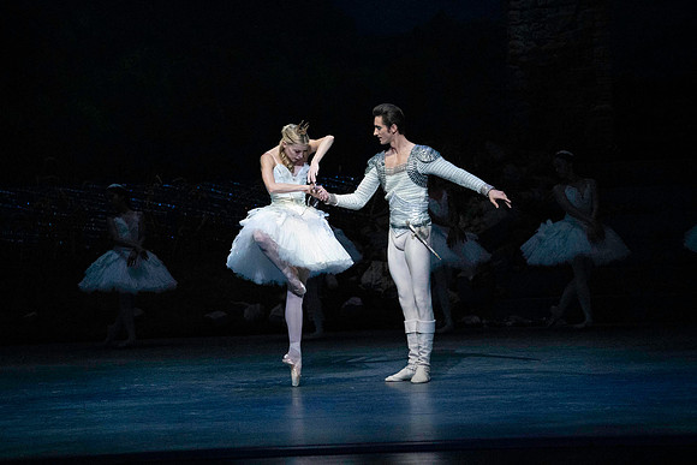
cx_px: 348
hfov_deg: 10.3
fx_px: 3873
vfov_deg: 6.9
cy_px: 232
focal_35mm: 200
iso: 25600
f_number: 5
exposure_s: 1/400
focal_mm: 200
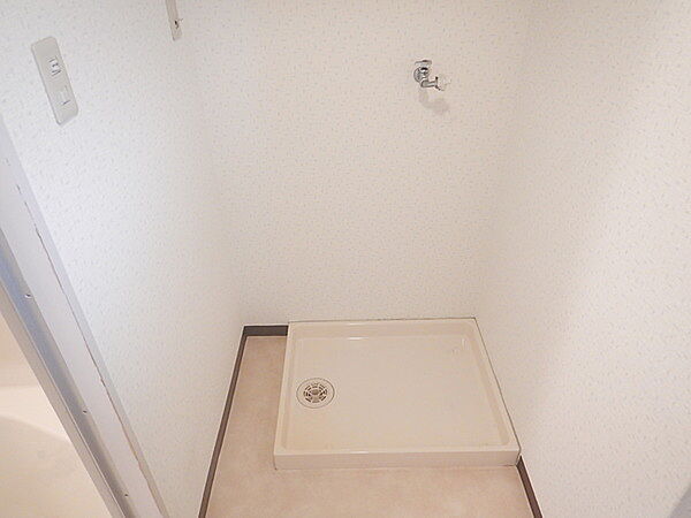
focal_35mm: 24
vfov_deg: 56.8
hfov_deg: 71.6
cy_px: 259
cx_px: 346
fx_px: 479
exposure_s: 1/25
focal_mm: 4.3
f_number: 2.8
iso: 400
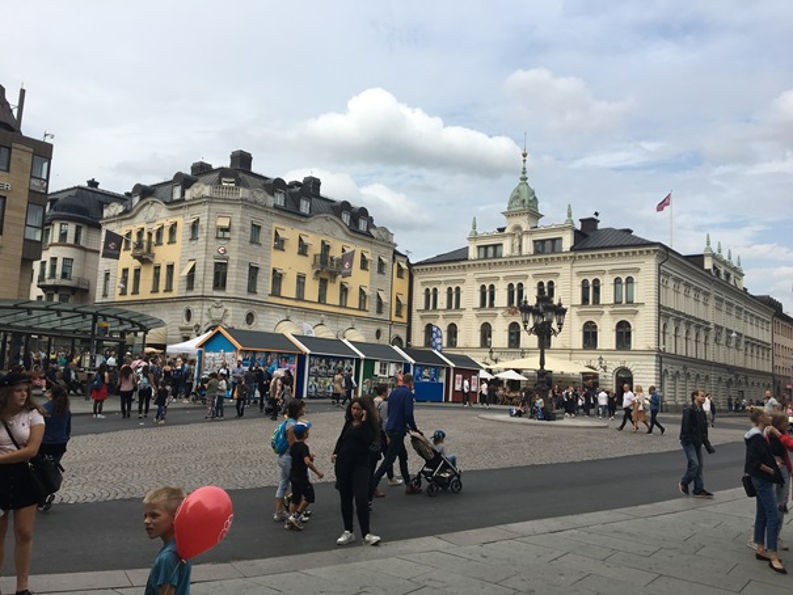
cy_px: 298
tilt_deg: +6.0
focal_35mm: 29
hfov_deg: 61.6
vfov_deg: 48.2
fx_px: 664
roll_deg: -2.6
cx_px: 396
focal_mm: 4.15
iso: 25
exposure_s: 1/999
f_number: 2.2
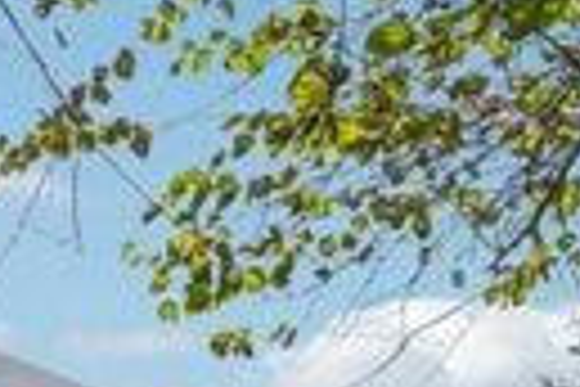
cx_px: -818
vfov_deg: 15.9
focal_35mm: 78
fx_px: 1257
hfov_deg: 15.0
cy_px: 603
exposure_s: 1/800
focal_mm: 14
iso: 400
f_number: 8
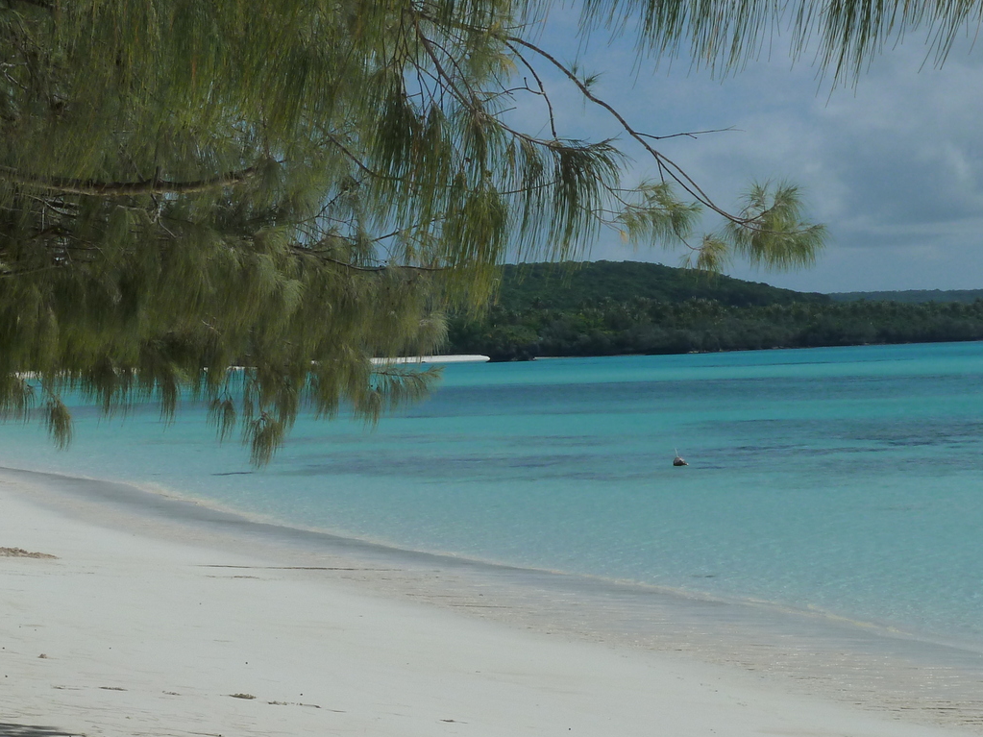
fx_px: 3464
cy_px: 527
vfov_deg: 12.1
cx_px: 435
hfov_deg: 16.1
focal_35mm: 122
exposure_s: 1/1000
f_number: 6.3
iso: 125
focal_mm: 12.8
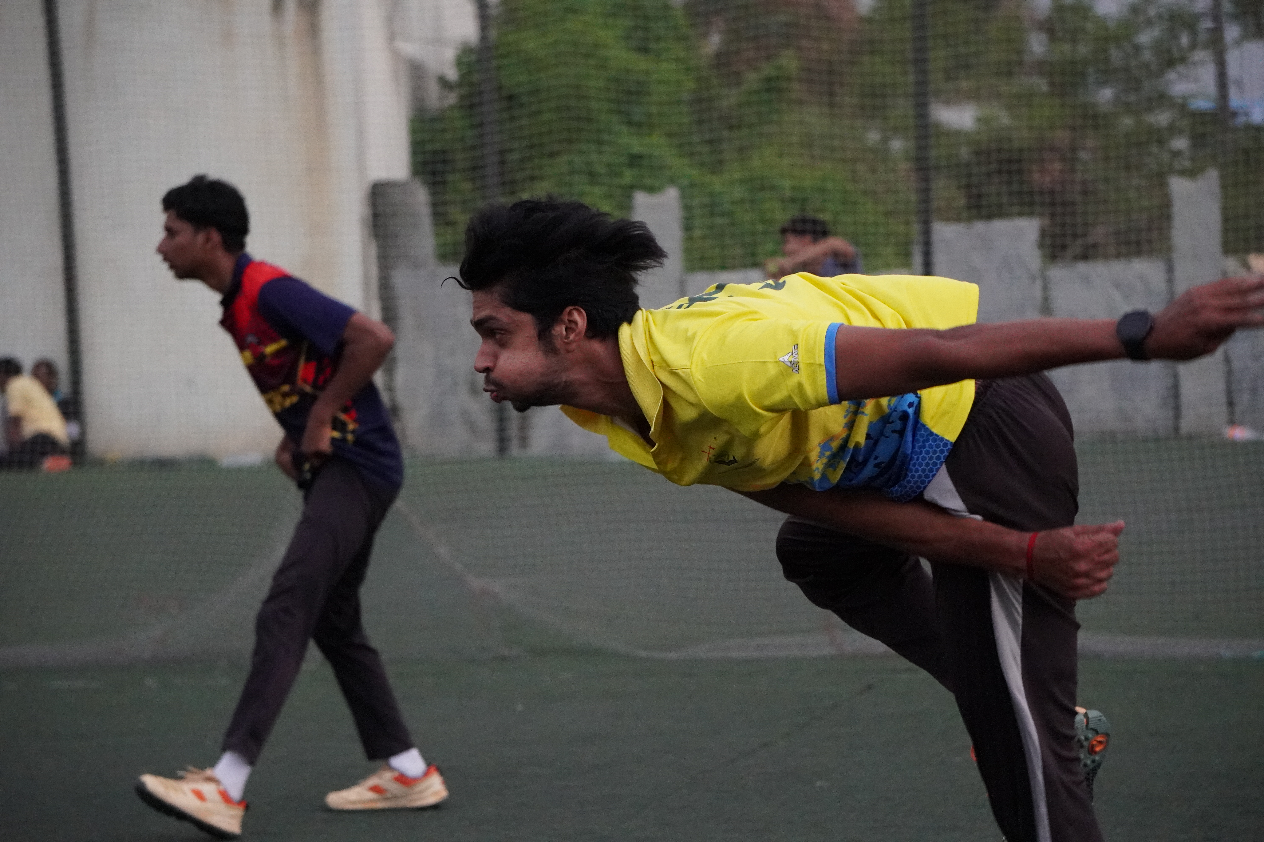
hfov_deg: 14.4
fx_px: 5003
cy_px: 421
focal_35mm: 142
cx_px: 632
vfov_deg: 9.6
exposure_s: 1/1000
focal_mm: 95
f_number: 5.6
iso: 6400
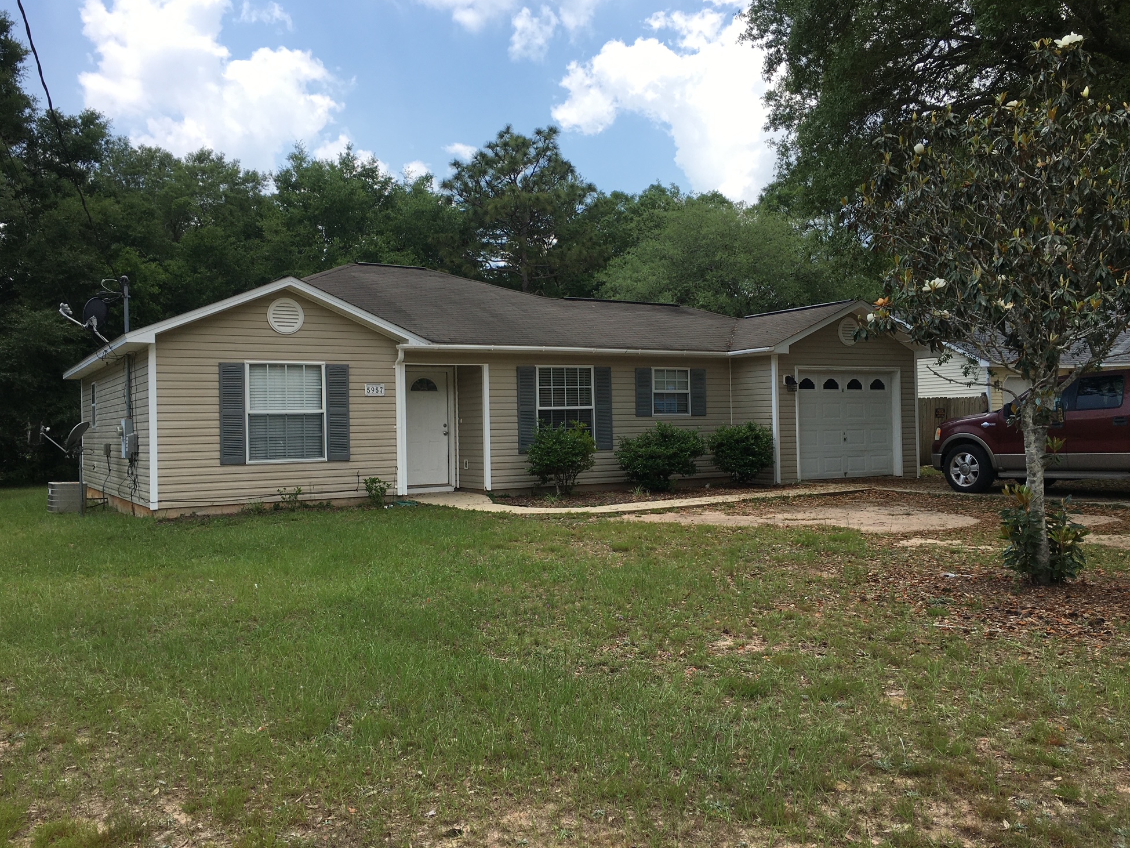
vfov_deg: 46.8
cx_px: 547
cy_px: 412
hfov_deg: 59.9
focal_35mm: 30
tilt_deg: +0.7
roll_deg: +1.4
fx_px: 979
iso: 25
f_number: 2.2
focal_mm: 4.15
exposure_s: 1/1131
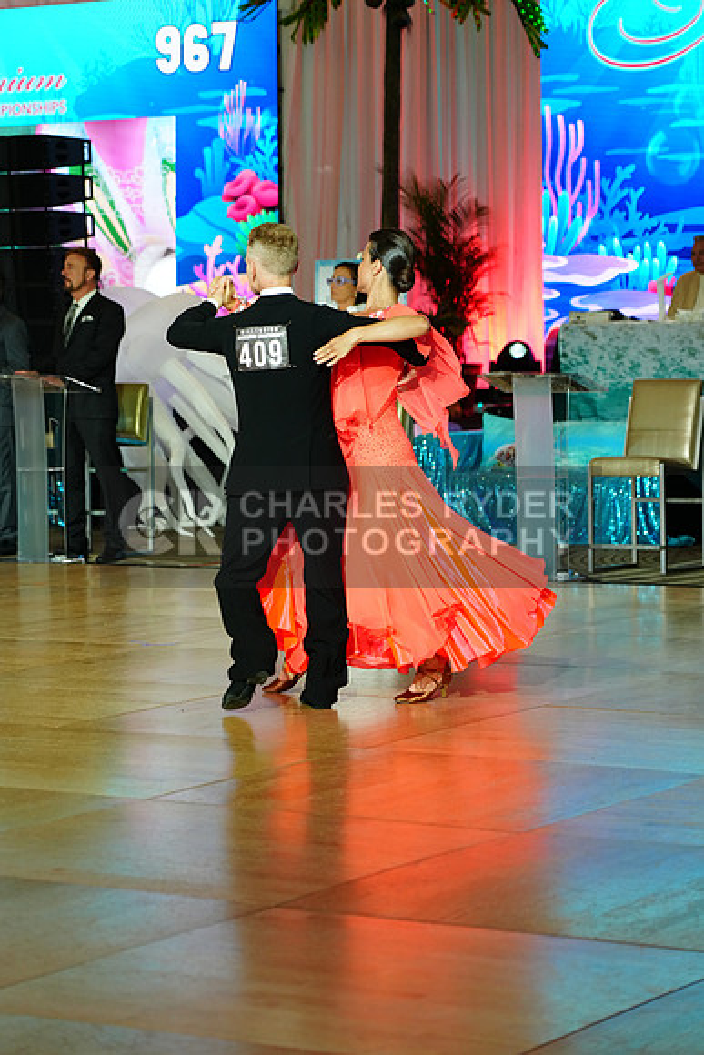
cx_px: 352
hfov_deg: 13.0
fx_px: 3078
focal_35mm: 105
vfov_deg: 19.5
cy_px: 528
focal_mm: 105
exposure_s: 1/400
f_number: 4
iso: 2000
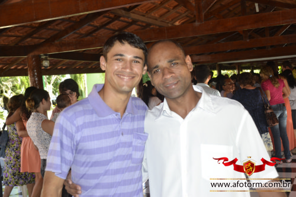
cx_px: 148
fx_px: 395
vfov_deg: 28.1
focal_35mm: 48
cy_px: 98
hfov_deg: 41.1
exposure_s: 1/125
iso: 250
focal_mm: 32
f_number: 4.2
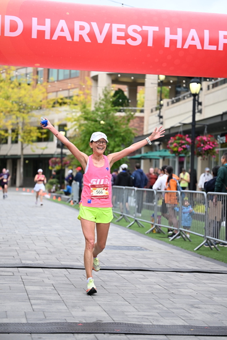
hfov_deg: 17.3
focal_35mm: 79
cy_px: 170
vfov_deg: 25.7
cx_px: 114
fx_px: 747
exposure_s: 1/2000
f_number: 2.8
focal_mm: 79
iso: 640
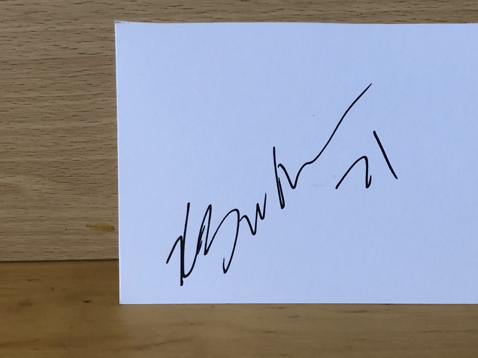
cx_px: 270
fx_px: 690
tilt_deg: -24.2
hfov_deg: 38.1
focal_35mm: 50
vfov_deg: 29.1
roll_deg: -0.7
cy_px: 158
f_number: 1.8
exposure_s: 1/15
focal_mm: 3.99
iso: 50
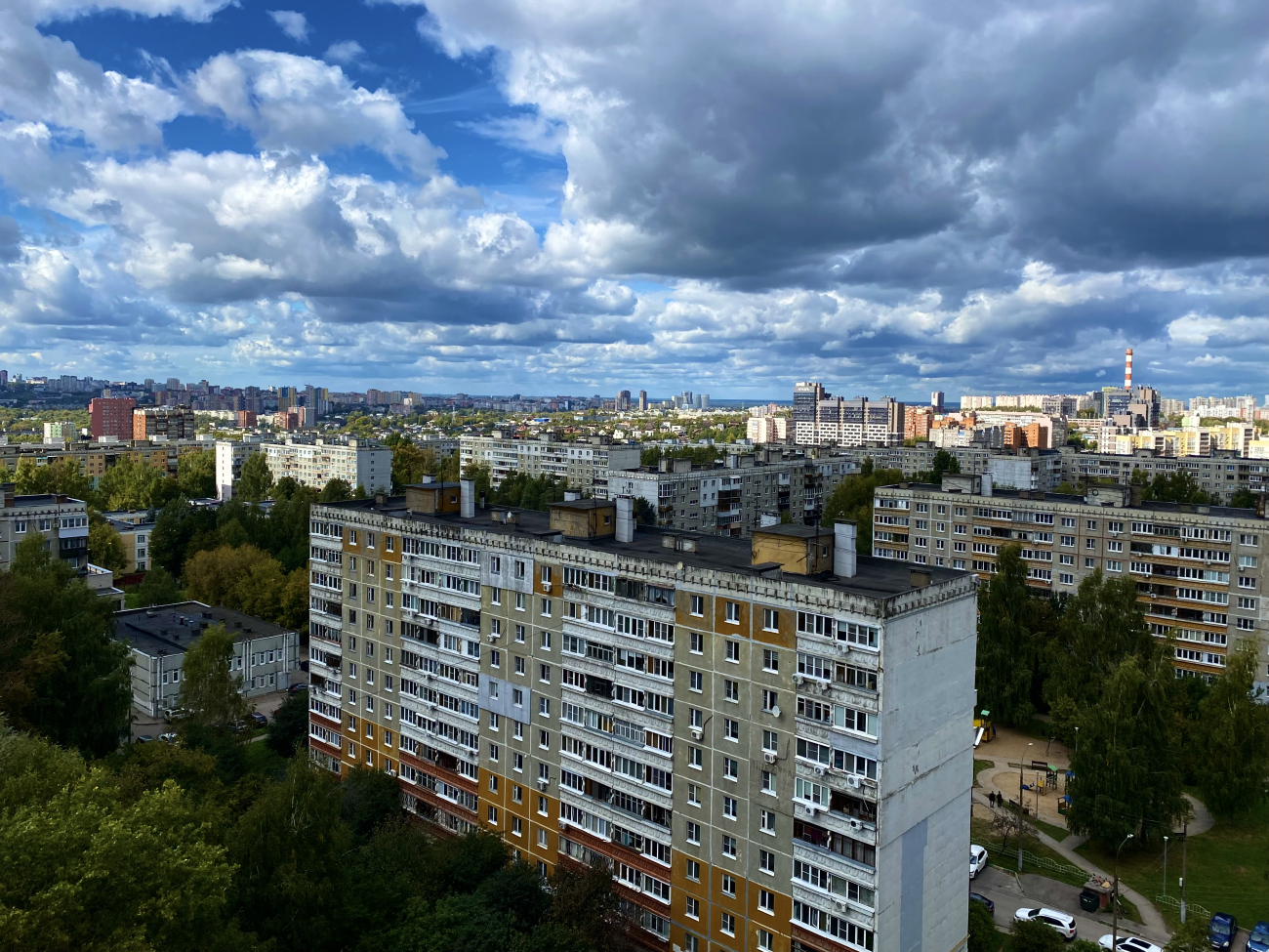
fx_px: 953
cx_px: 634
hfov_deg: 67.3
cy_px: 476
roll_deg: -0.7
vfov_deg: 53.1
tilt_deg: -2.5
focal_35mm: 26
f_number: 1.8
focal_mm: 4.25
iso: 32
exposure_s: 1/2755
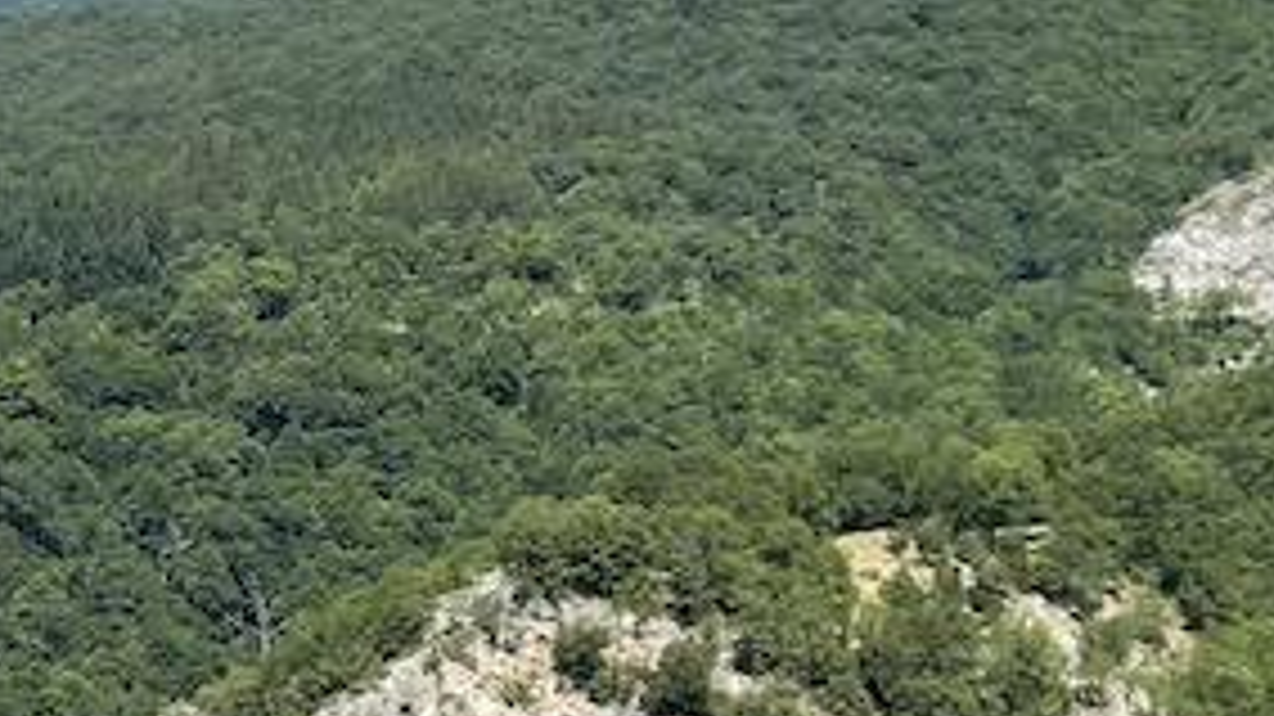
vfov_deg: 10.1
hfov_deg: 16.4
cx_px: -590
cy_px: 504
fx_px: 4053
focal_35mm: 120
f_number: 1.6
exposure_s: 1/4000
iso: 32
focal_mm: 4.2
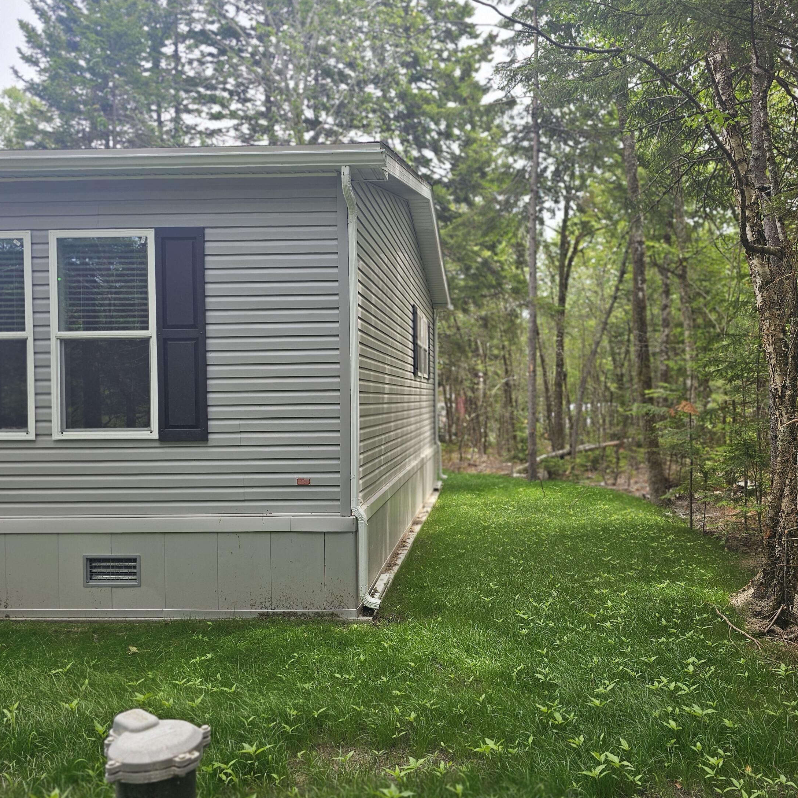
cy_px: 408
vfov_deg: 57.3
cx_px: 448
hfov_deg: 57.1
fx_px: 730
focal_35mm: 28
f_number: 1.7
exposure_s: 1/142
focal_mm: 6.3
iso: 10
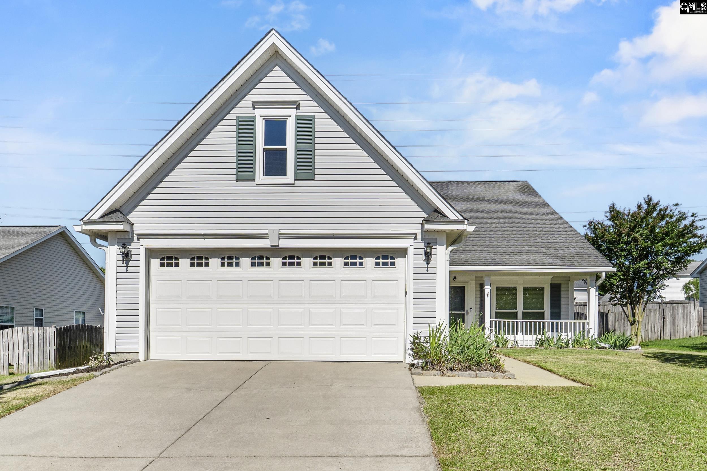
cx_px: 354
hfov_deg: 95.0
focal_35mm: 16
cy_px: 236
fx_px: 324
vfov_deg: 72.1
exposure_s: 1/2000
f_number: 5.6
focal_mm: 11
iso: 200
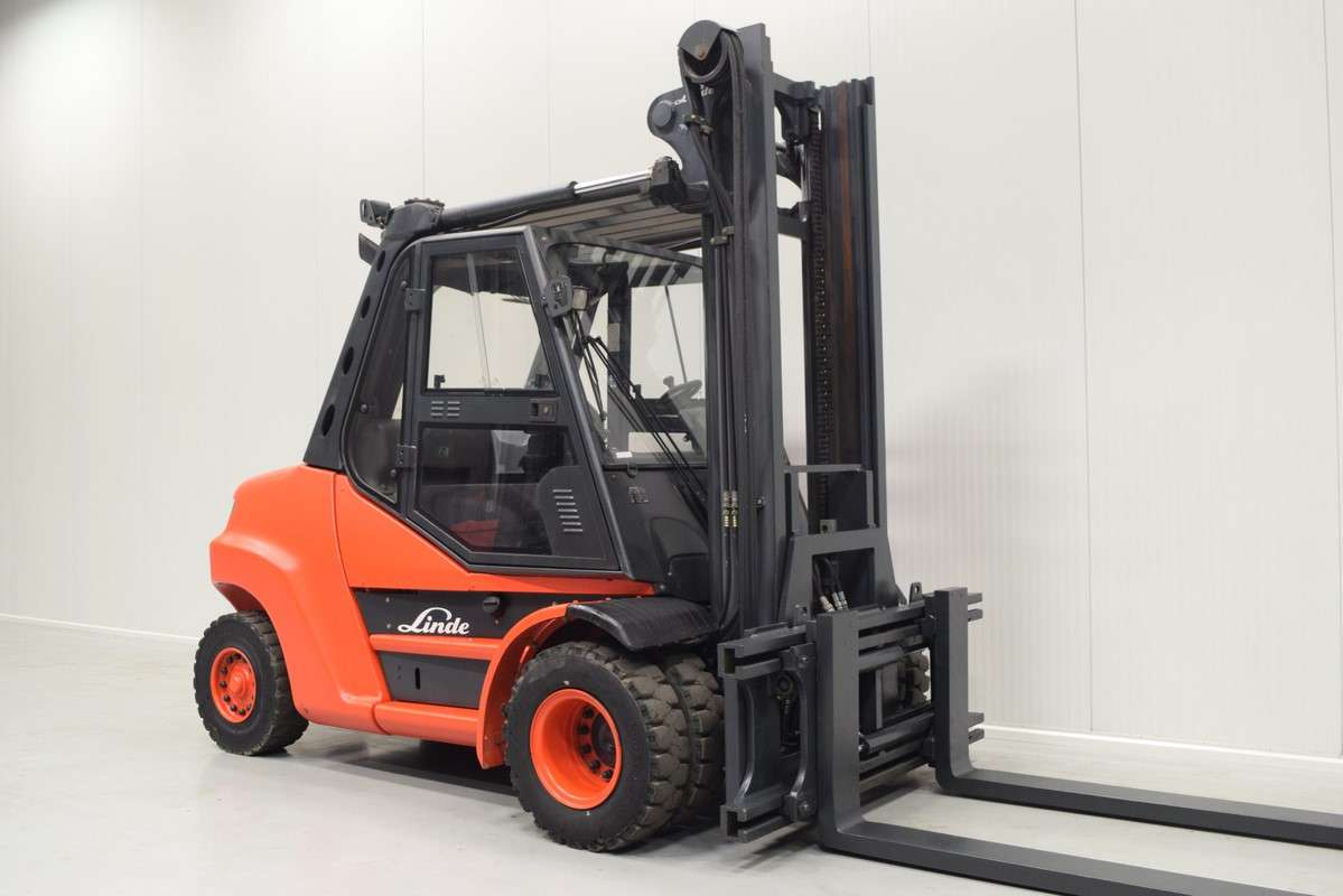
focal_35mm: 36
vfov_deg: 36.9
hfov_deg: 53.1
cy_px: 448
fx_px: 1343
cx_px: 672
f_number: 7.1
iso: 800
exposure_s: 1/15
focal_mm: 24
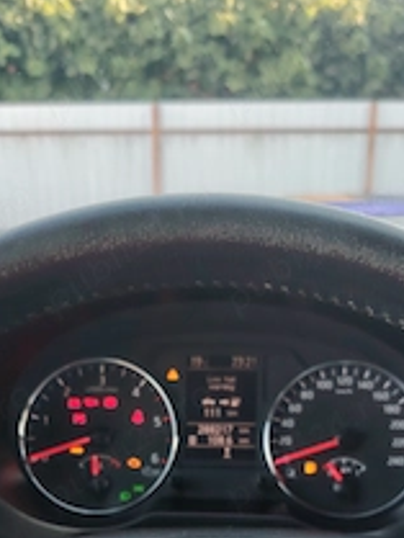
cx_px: 219
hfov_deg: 31.5
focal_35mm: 46
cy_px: 489
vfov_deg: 38.3
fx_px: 715
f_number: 1.75
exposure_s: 1/100
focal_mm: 5.25
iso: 188
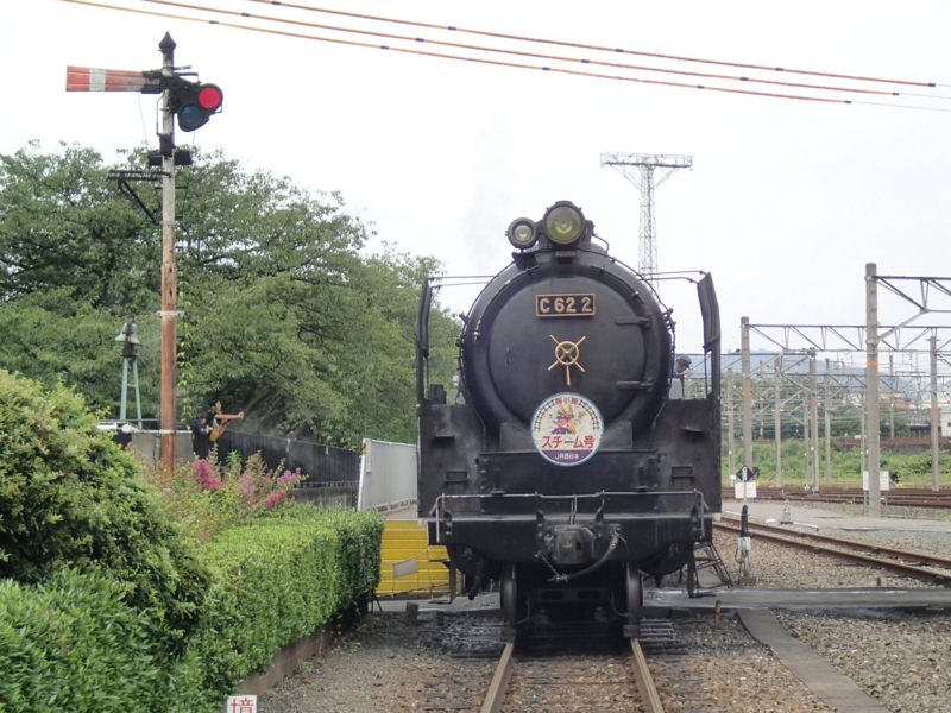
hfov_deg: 23.0
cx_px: 476
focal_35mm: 85
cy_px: 356
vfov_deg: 17.4
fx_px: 2335
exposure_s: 1/200
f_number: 4.5
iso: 100
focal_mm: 15.41
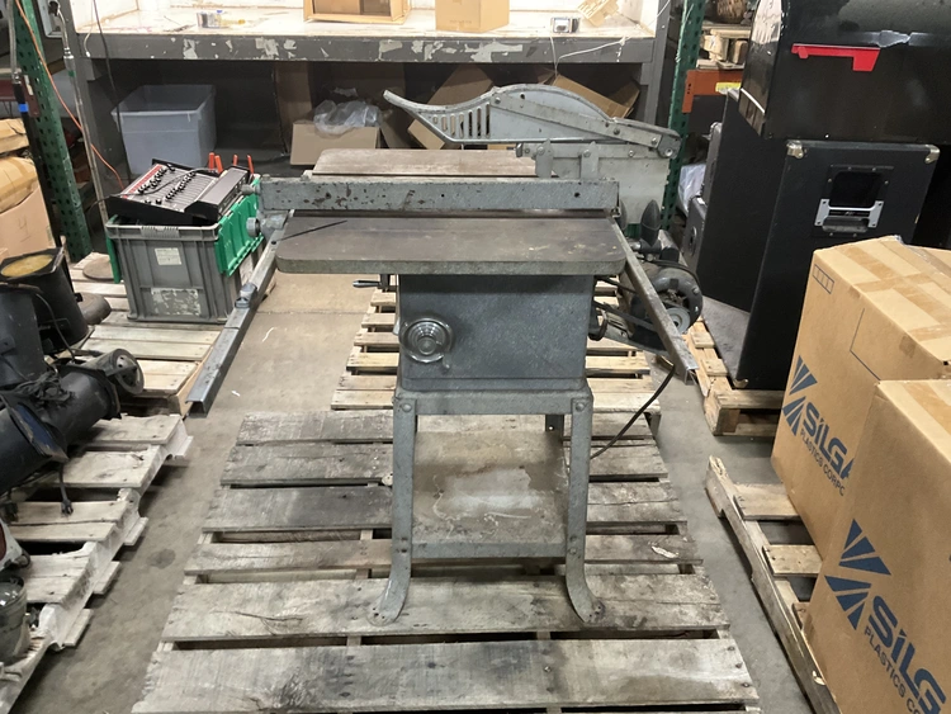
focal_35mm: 29
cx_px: 476
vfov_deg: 48.3
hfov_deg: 61.6
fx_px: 797
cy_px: 357
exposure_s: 1/40
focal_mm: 3
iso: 250
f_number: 1.8
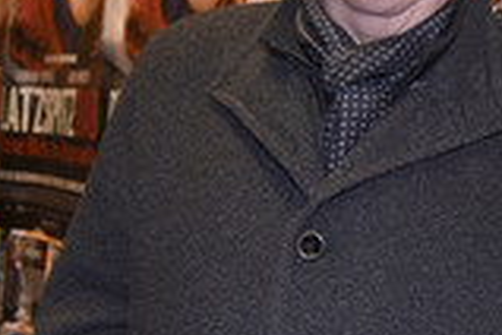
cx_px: 564
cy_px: 123
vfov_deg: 13.8
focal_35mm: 99
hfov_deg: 19.7
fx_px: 1380
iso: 2500
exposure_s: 1/80
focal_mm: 35
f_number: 6.3
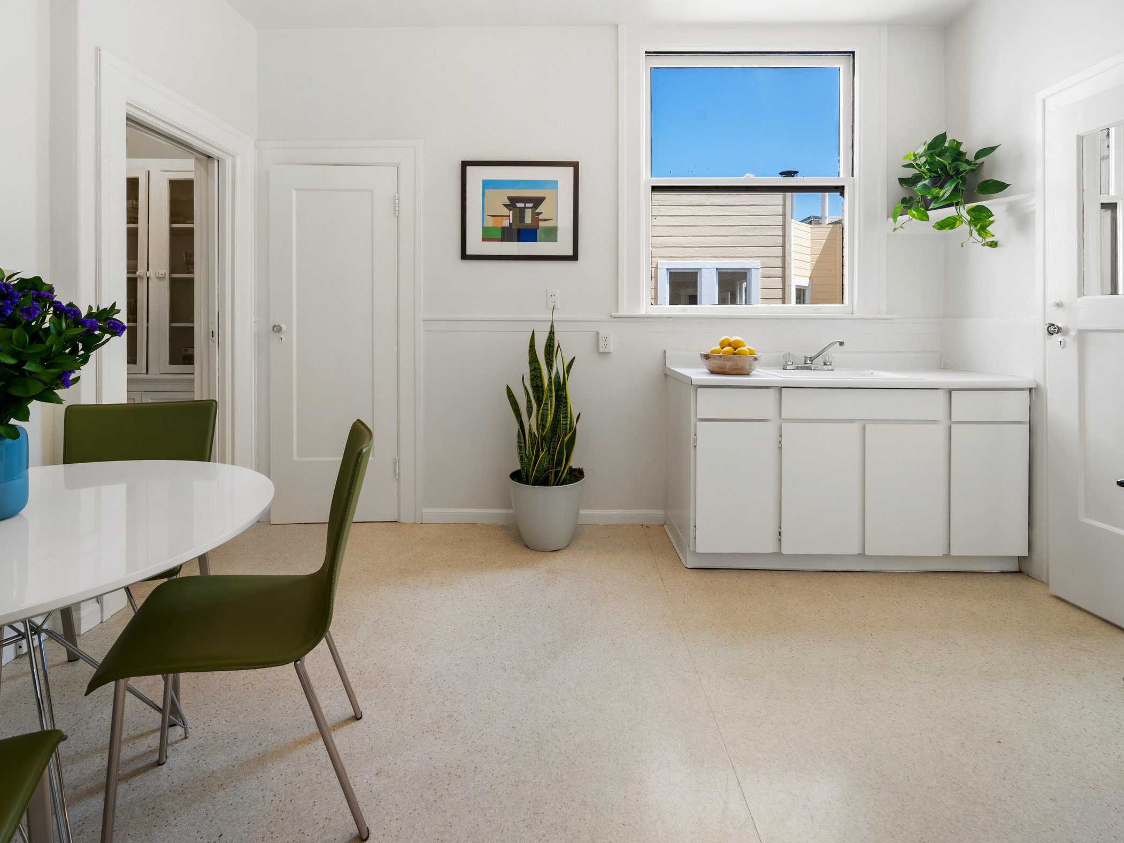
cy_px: 406
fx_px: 519
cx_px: 558
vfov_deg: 78.1
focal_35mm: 16
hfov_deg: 94.5
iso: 400
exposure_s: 1/25
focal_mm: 14
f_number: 9
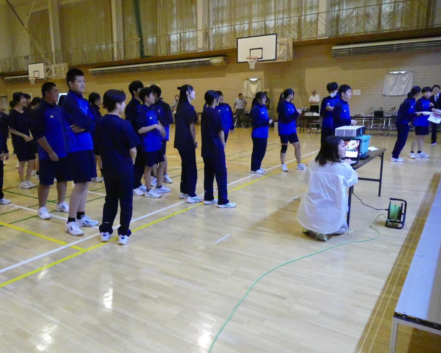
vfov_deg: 50.0
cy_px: 180
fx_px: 379
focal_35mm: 29
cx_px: 175
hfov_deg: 59.9
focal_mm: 9.12
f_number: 2.8
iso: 6400
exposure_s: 1/400
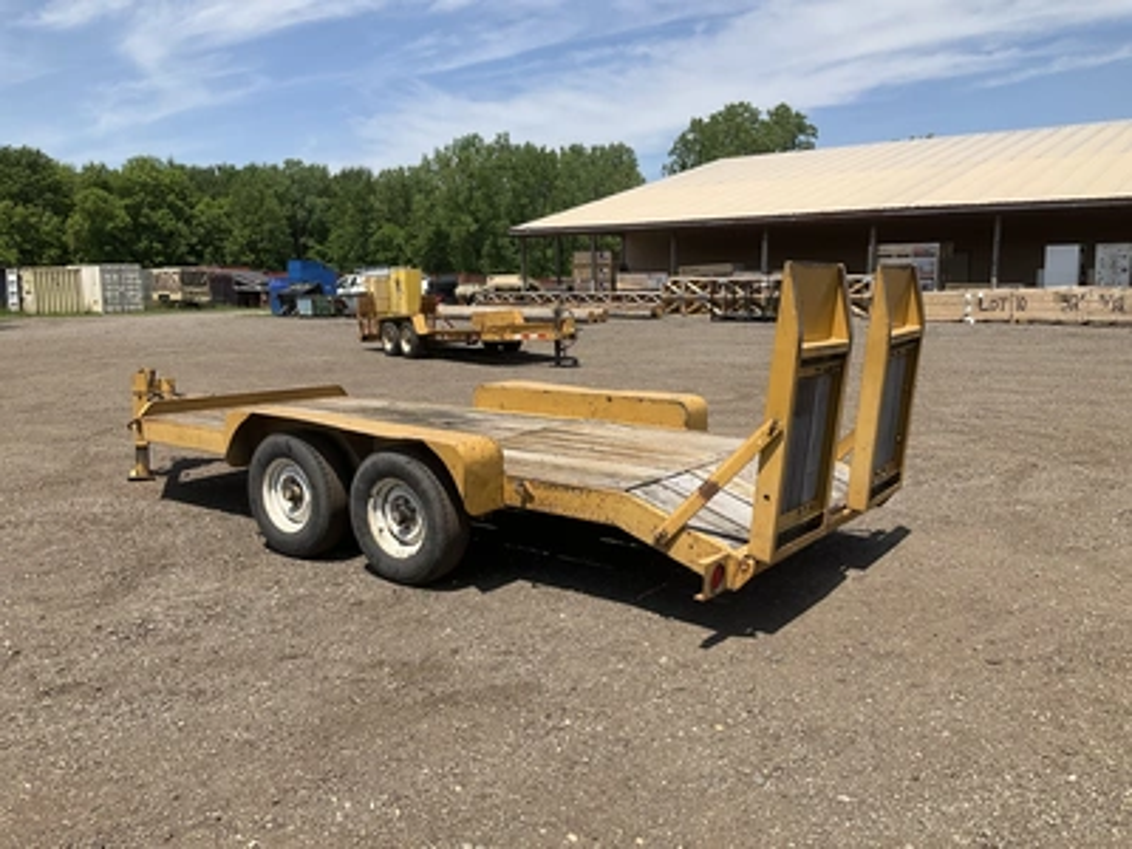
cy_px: 424
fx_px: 948
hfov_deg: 61.7
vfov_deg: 48.2
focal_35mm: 29
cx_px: 566
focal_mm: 3
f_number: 1.8
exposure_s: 1/2058
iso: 25
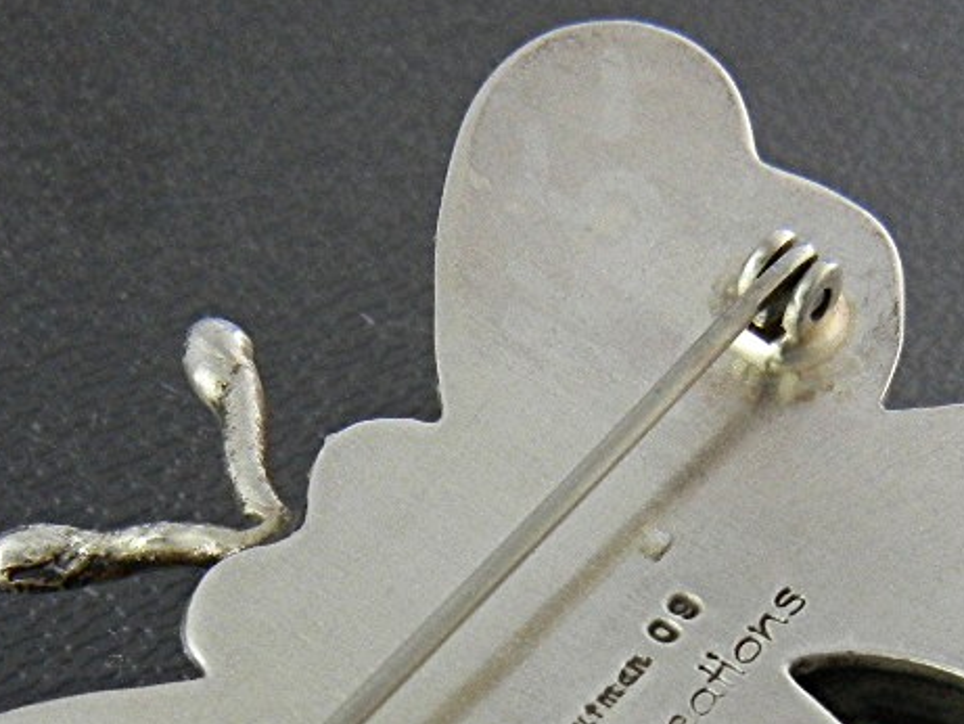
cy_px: 749
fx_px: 3649
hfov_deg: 15.0
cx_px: 542
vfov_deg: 11.2
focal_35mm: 131
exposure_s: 1/25.6
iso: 400
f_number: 4
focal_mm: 10.6
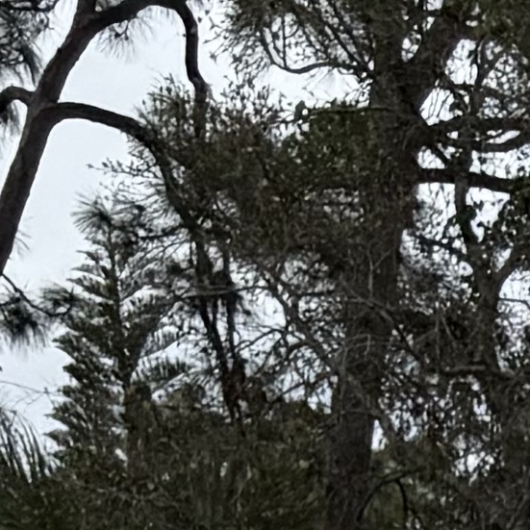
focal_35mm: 220
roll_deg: -0.6
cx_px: 1651
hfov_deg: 7.0
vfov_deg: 6.7
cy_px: 1936
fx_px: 3811
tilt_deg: -4.6
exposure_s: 1/4405
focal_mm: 6.76
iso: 80
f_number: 1.78
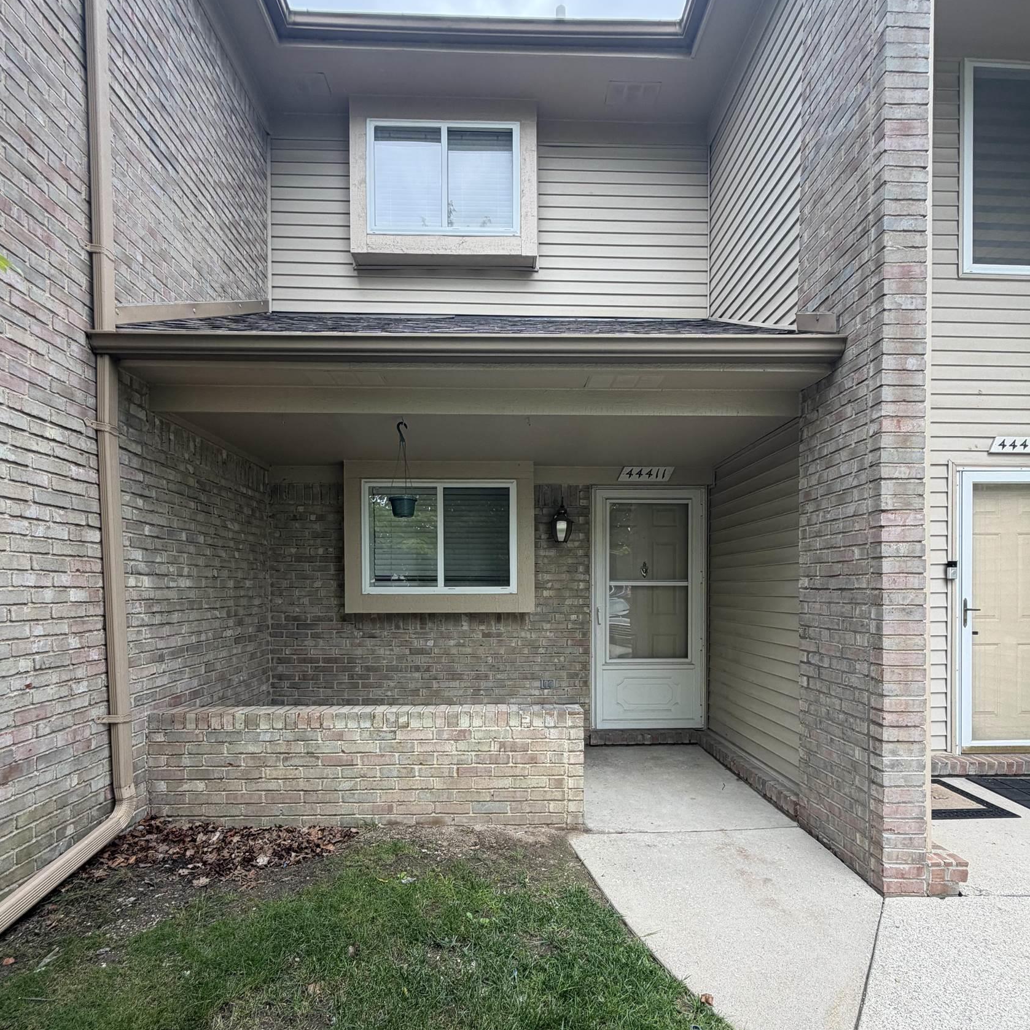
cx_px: 520
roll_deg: +0.0
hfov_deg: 84.0
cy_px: 603
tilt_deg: -1.3
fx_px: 572
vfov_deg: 83.2
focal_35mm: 17
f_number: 2.2
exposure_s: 1/133
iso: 40
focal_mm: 2.22
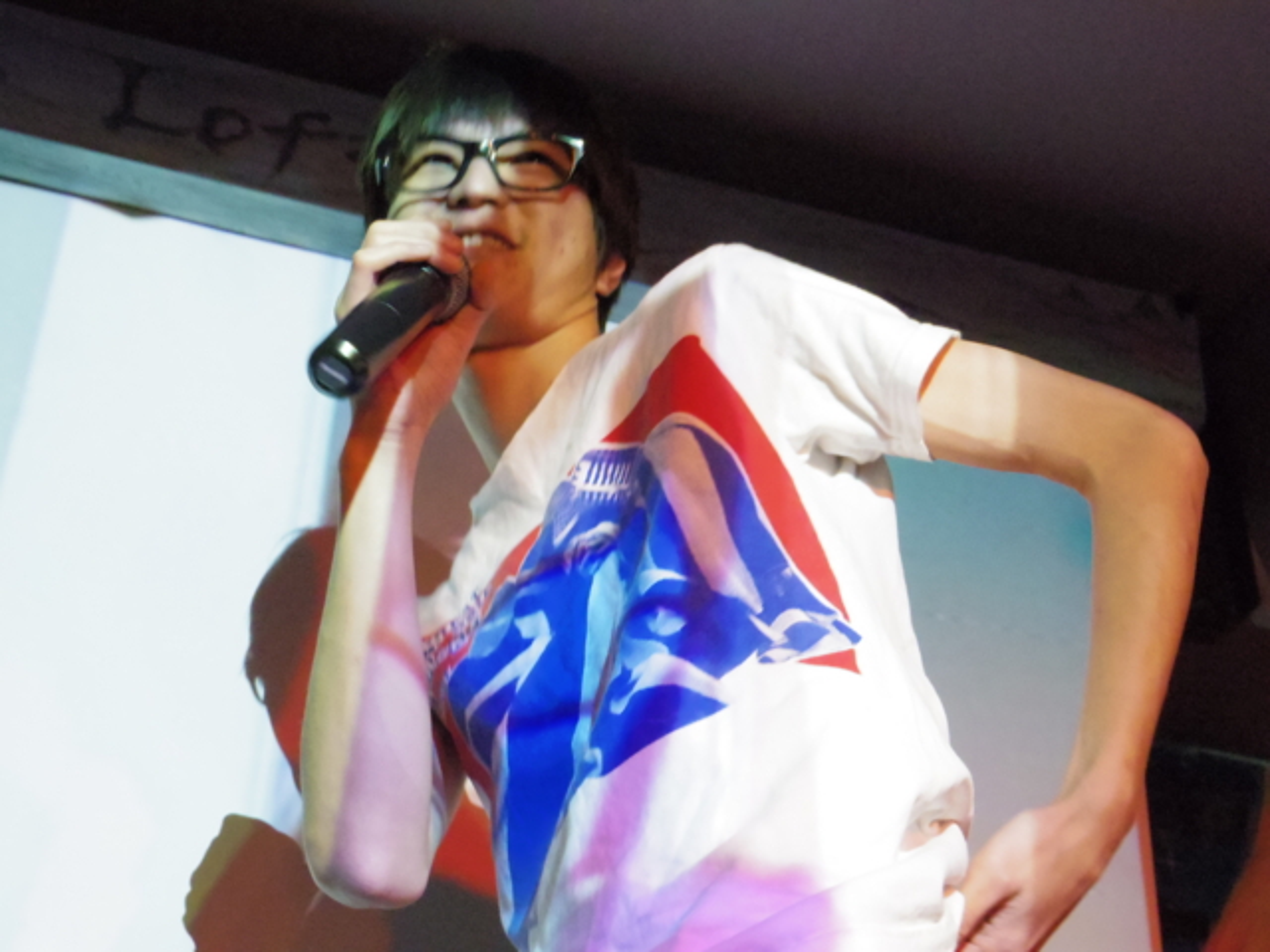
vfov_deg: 26.1
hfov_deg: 34.3
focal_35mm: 56
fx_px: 2055
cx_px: 635
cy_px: 476
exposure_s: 1/100
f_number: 3.5
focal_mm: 10.2
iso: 3200
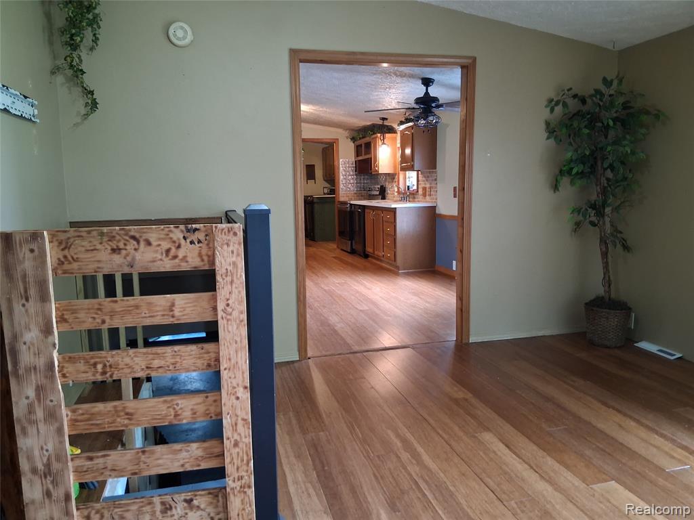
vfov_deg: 53.1
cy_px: 260
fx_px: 521
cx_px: 347
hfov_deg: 67.3
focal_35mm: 26
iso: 640
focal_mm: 3.98
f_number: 1.8
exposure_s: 1/24
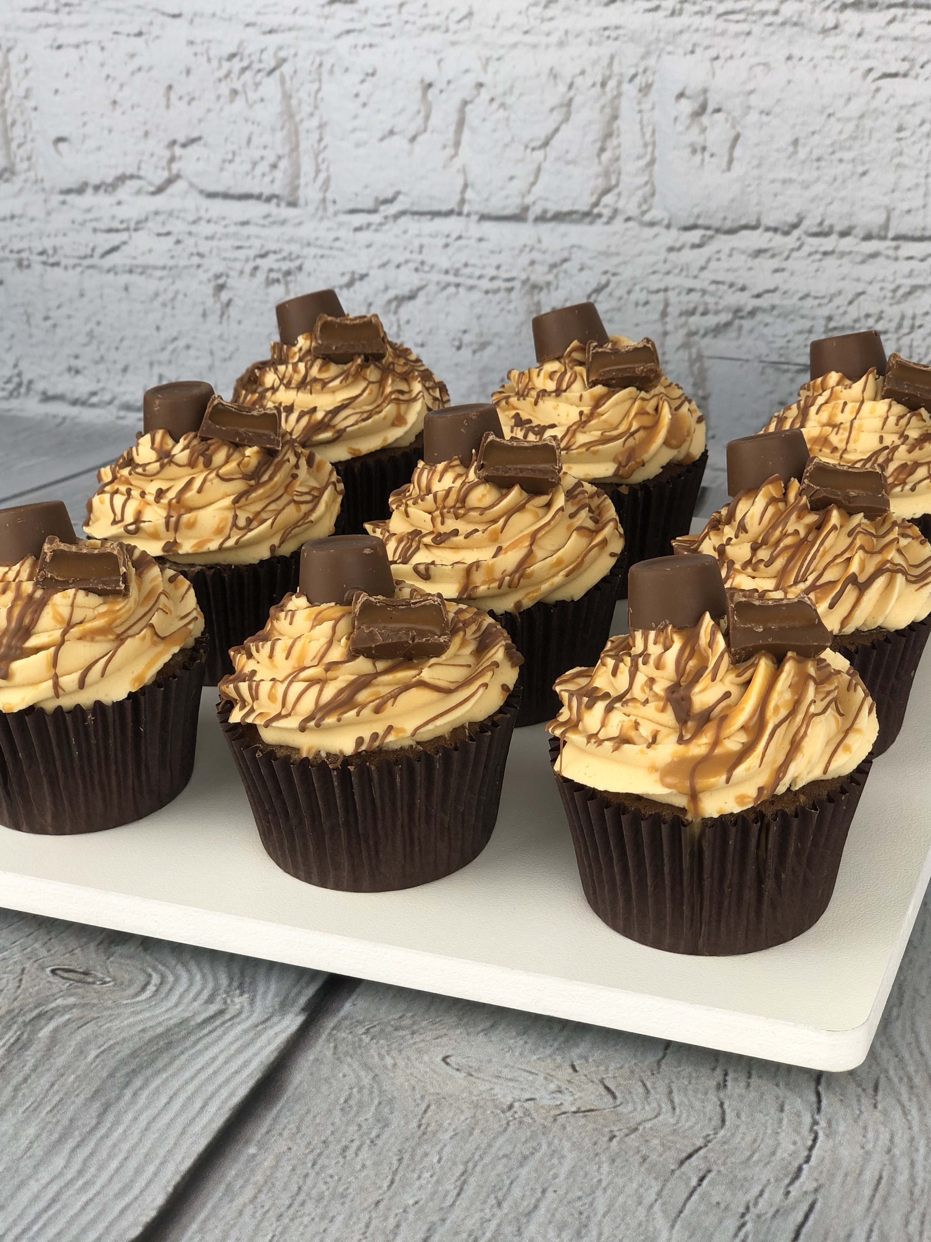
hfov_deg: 28.0
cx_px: 466
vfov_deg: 36.8
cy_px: 621
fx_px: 1865
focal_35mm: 52
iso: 16
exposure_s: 1/50
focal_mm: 6
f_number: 2.4
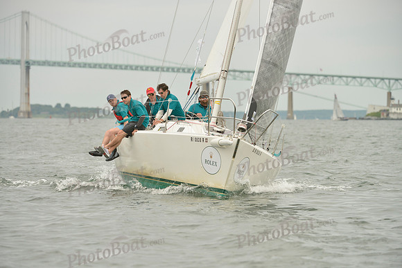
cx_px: 201
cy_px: 134
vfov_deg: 5.7
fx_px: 2681
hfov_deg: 8.6
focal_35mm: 240
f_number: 4.5
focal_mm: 240
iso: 400
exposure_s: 1/1250
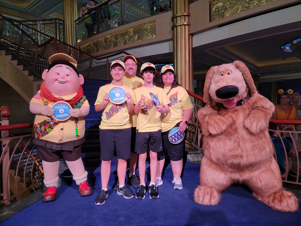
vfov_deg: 56.8
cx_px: 150
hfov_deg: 71.6
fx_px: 209
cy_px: 113
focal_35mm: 24
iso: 250
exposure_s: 1/120
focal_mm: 6.7
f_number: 1.8
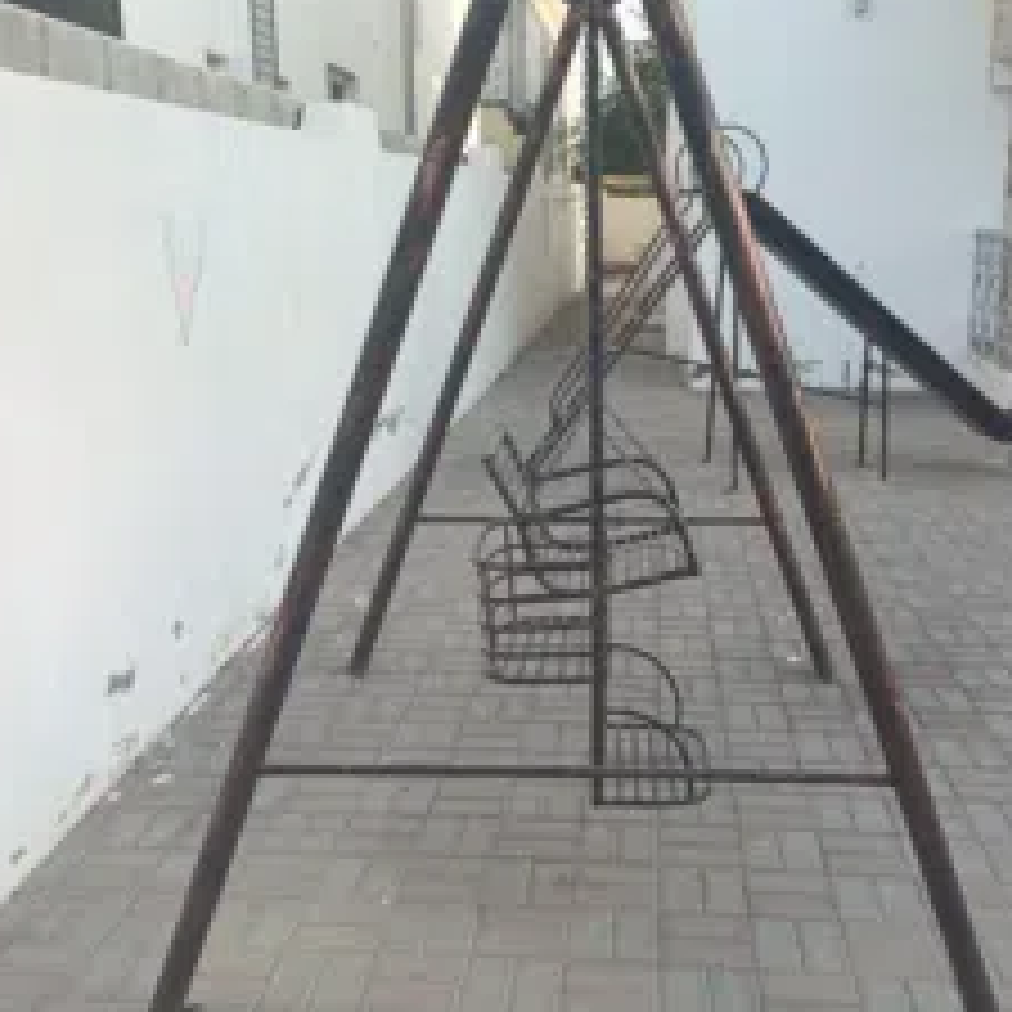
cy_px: 486
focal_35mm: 36
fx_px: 1191
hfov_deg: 45.9
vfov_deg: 46.0
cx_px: 580
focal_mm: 6.14
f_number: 1.6
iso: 50
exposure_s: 1/100
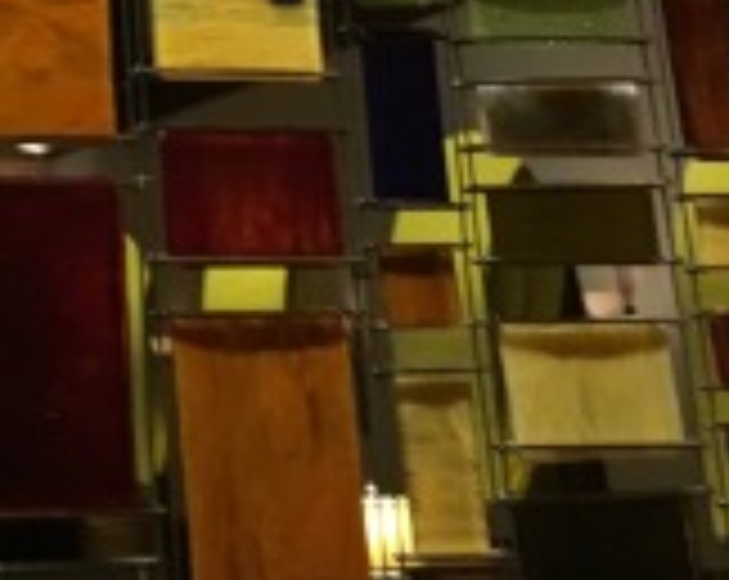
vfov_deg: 12.7
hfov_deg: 16.3
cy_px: -418
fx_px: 2412
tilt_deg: +20.0
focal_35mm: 112
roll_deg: +1.2
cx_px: -216
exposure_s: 1/15
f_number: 2.2
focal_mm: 4.15
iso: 200
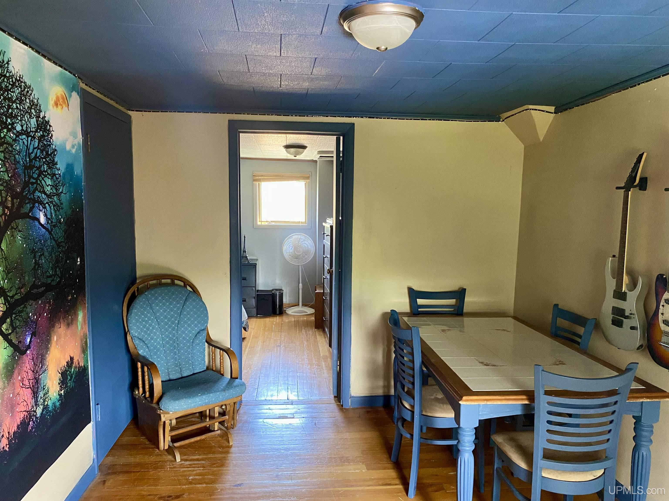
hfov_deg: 67.3
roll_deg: -0.5
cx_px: 334
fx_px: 502
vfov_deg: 53.1
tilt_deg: -4.5
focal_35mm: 26
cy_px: 250
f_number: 1.8
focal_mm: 4.25
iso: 500
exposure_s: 1/30
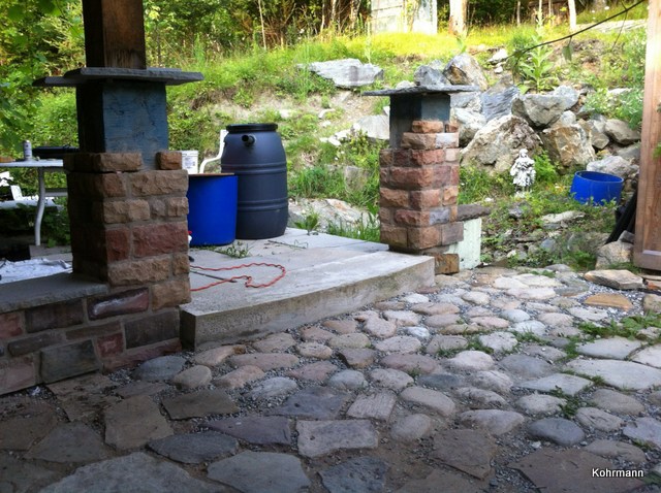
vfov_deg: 40.6
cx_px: 330
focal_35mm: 35
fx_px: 667
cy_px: 246
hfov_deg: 52.7
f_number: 2.8
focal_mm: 3.85
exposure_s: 1/120
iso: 100
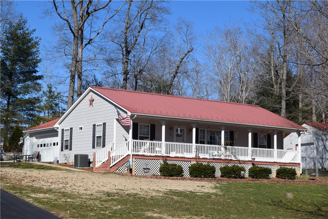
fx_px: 656
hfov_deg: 28.1
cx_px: 164
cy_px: 110
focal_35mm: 72
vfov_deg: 18.9
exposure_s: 1/500
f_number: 11
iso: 200
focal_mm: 48
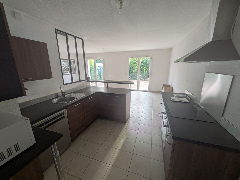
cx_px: 120
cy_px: 90
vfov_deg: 85.7
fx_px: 97
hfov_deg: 102.0
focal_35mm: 14
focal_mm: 1.83
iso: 71
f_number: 2.2
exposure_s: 1/50
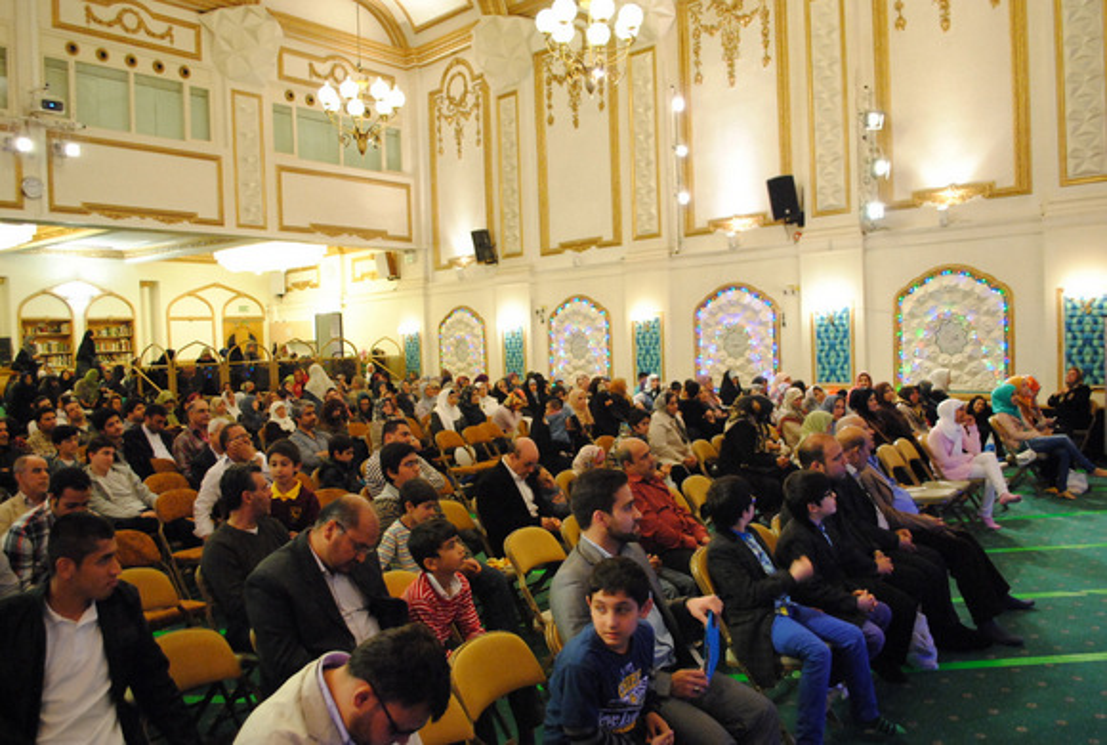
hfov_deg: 61.8
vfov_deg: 43.8
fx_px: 925
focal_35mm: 30
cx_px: 554
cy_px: 372
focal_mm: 20
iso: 1600
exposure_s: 1/40
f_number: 3.8
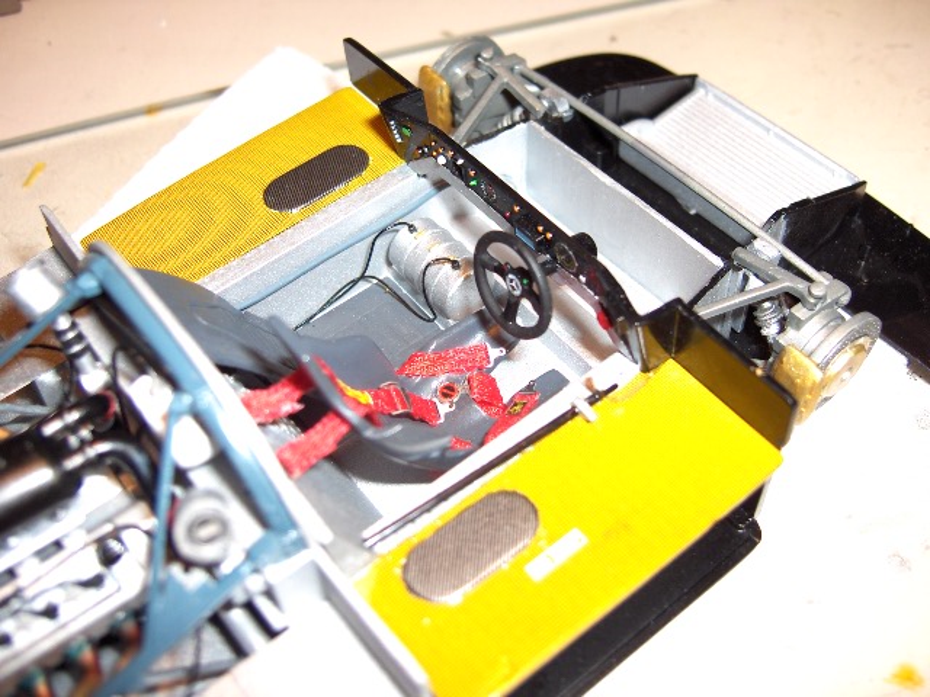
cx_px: 465
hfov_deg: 47.9
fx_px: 1048
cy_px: 348
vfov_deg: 36.8
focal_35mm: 39
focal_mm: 8
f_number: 4.8
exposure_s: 1/60
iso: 100
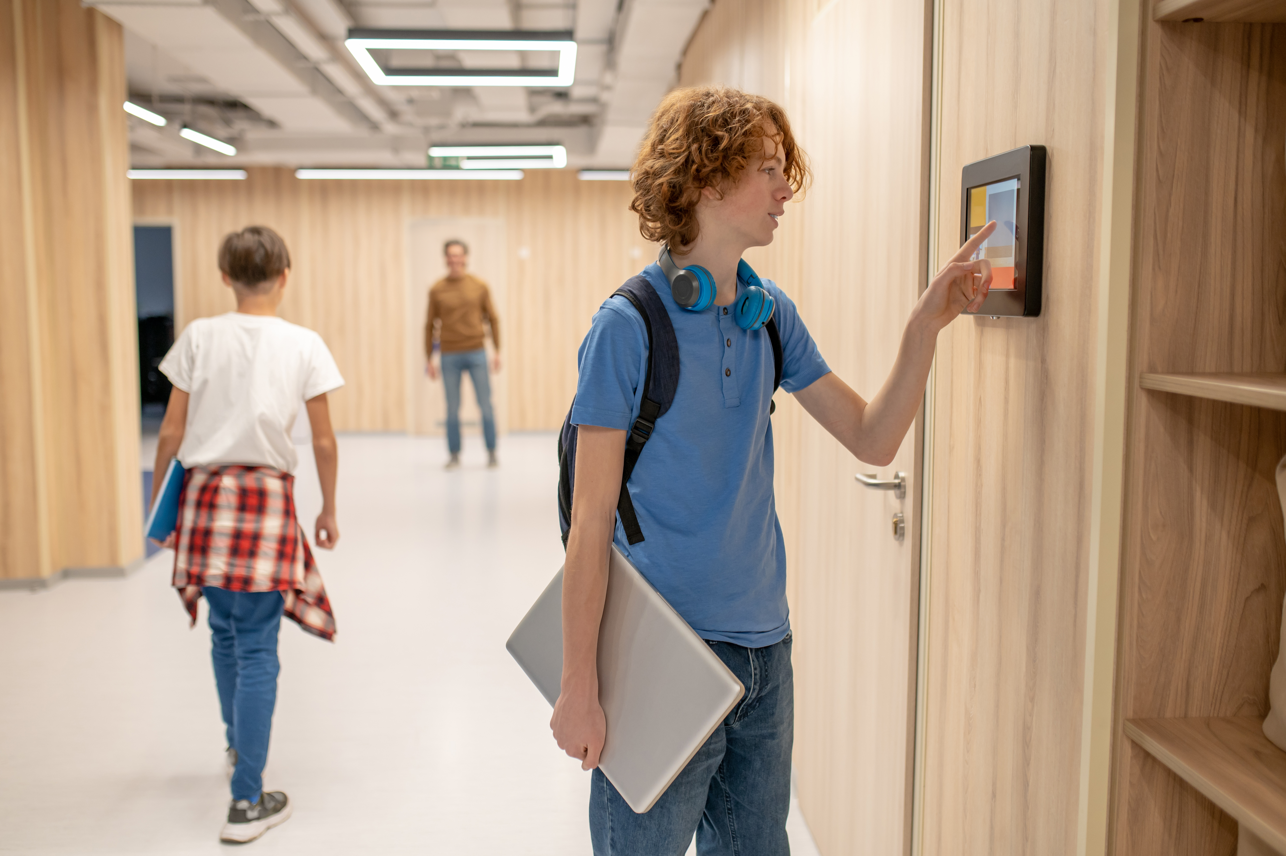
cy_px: 428
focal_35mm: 35
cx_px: 643
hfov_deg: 54.5
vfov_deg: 37.8
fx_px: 1249
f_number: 2.2
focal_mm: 35
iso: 640
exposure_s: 1/320
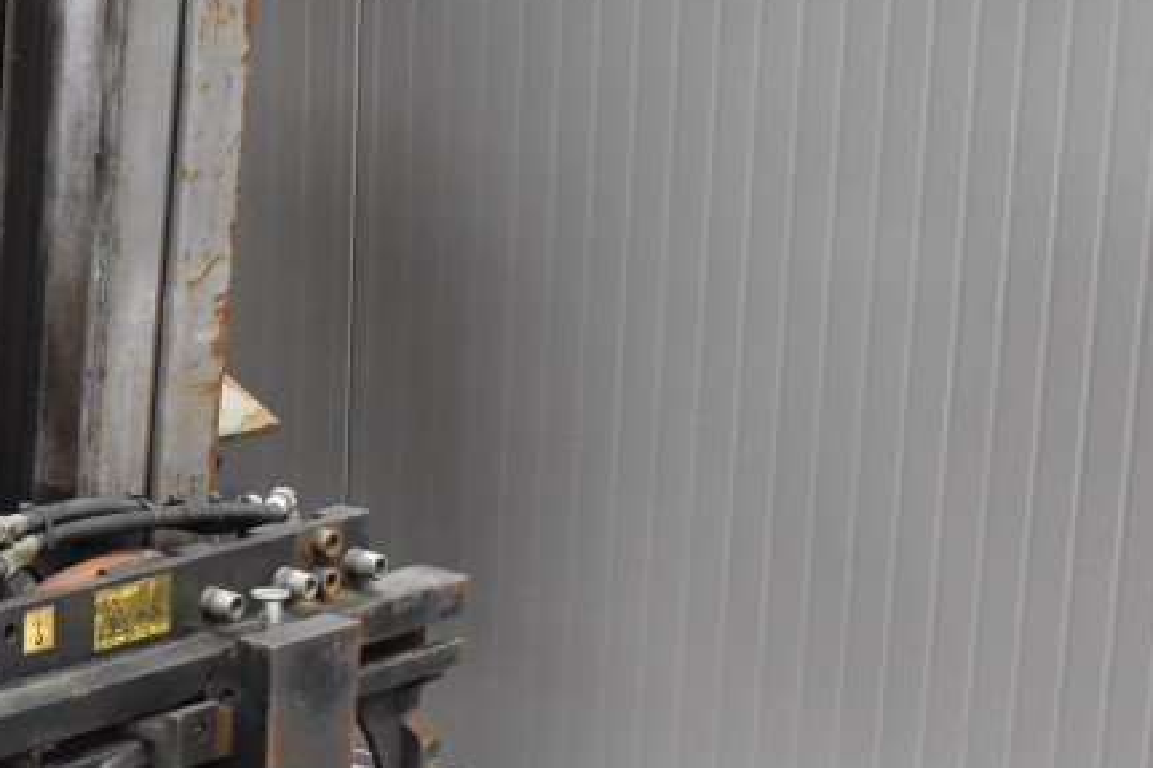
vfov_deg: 12.9
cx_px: -123
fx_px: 3342
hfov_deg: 18.8
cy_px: 795
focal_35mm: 104
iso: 1600
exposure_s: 1/25
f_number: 5
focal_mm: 25
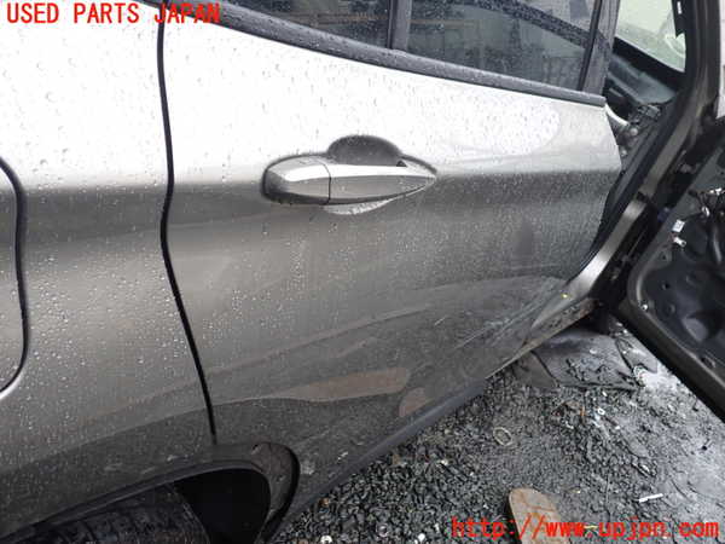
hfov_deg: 60.0
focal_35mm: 30
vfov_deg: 46.8
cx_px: 362
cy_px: 272
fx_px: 628
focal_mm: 5.4
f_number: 2.3
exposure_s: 1/80
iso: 100
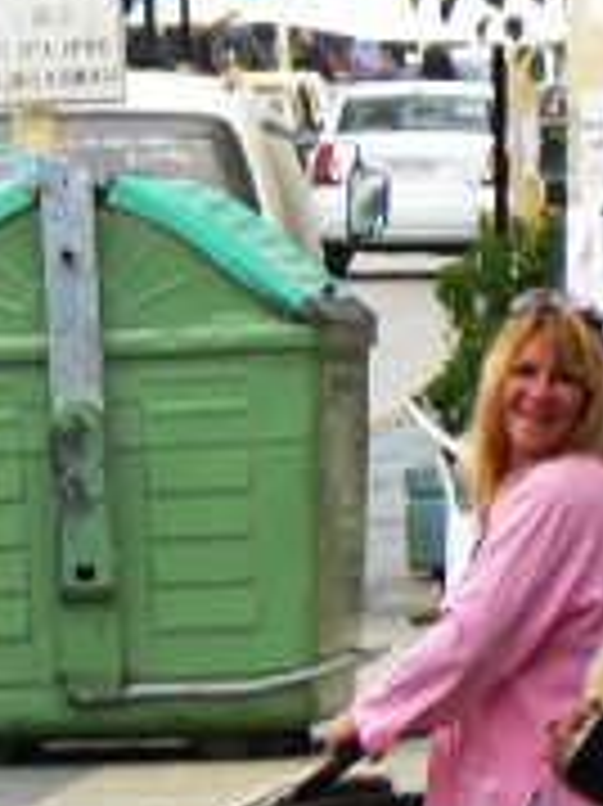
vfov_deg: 2.6
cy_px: -126
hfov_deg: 1.9
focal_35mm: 760
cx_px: 1575
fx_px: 17673
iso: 80
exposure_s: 1/60
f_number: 4
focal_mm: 28.7
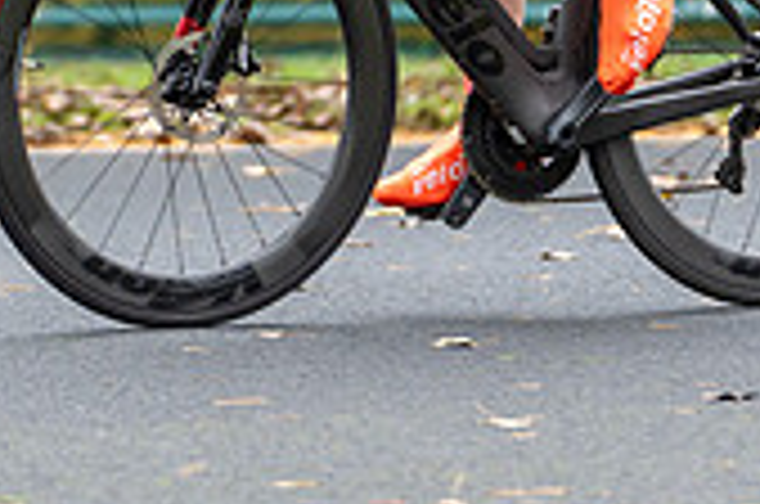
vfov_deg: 3.5
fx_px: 8260
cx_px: 234
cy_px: -191
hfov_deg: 5.3
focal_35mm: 392
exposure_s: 1/1250
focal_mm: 114
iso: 1600
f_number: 2.8
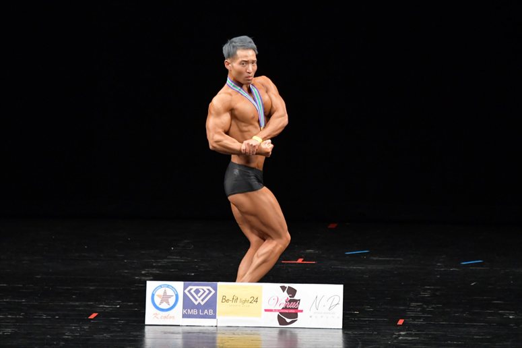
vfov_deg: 4.8
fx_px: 4131
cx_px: 261
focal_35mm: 285
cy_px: 174
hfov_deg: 7.2
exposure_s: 1/400
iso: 3200
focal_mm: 190
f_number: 5.6
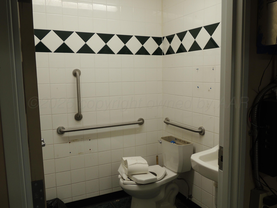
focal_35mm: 30
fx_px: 240
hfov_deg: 60.0
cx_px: 138
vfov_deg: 46.8
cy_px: 104
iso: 100
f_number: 3.1
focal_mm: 5.3
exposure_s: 1/40
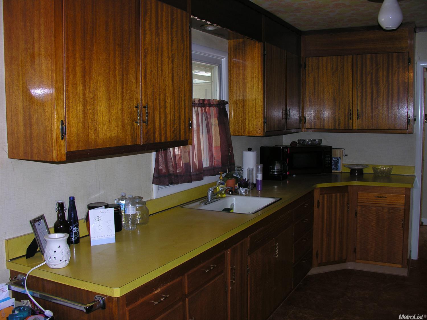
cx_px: 214
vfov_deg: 40.7
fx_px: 432
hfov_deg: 52.6
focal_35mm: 35
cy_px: 160
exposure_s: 1/60.1
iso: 50
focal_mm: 8.9
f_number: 2.8
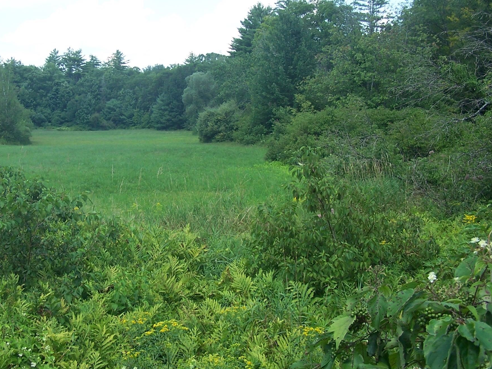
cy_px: 171
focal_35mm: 50
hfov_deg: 37.9
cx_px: 182
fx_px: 711
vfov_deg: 29.1
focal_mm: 6.3
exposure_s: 1/350
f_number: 2.8
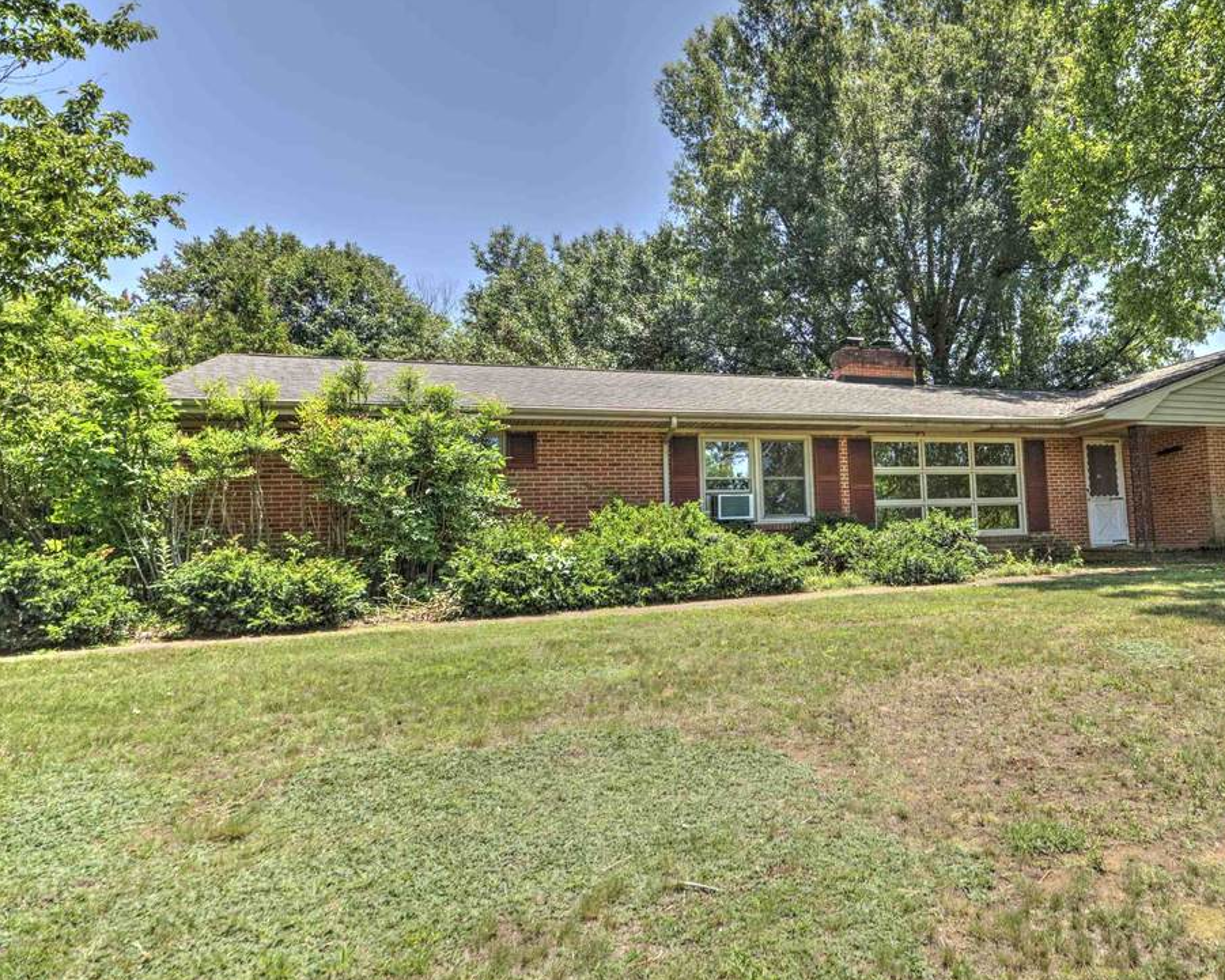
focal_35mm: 24
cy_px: 468
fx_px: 870
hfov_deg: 68.2
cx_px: 825
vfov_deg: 58.8
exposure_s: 1/320
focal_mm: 18
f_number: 9
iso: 200
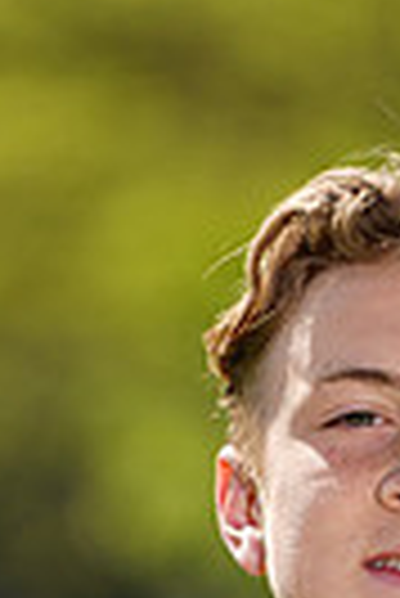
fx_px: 23471
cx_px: 389
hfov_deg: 1.0
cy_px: 800
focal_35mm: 1412
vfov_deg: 1.5
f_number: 6.3
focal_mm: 324
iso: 64
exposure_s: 1/200
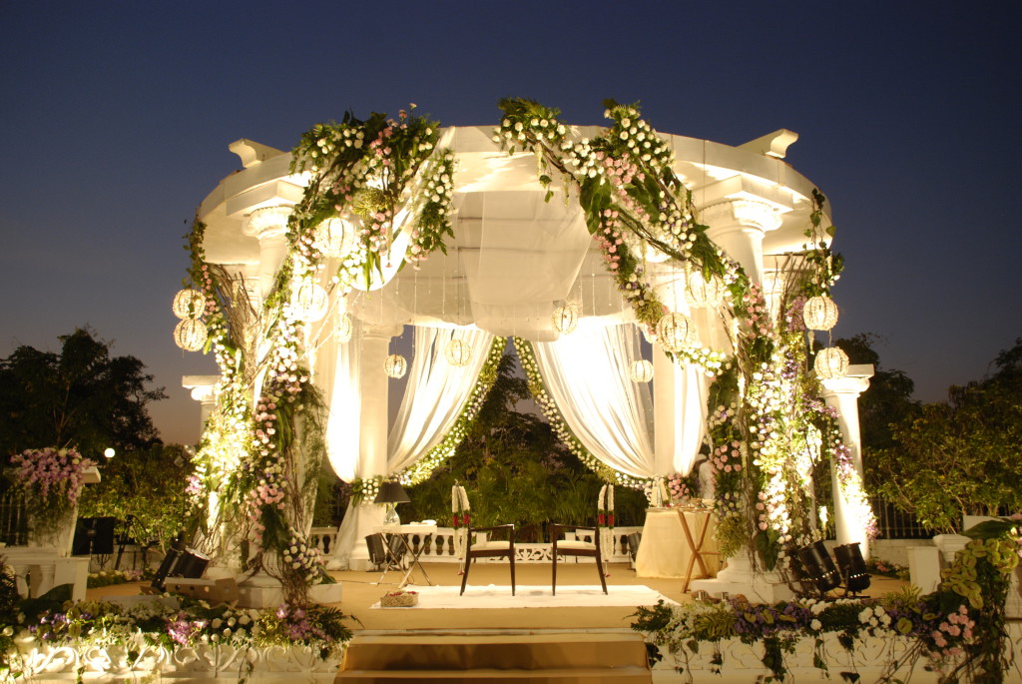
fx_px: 938
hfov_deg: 57.2
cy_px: 342
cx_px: 511
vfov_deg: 40.1
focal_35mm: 33
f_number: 5
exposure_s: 1/25
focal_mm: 22
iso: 400
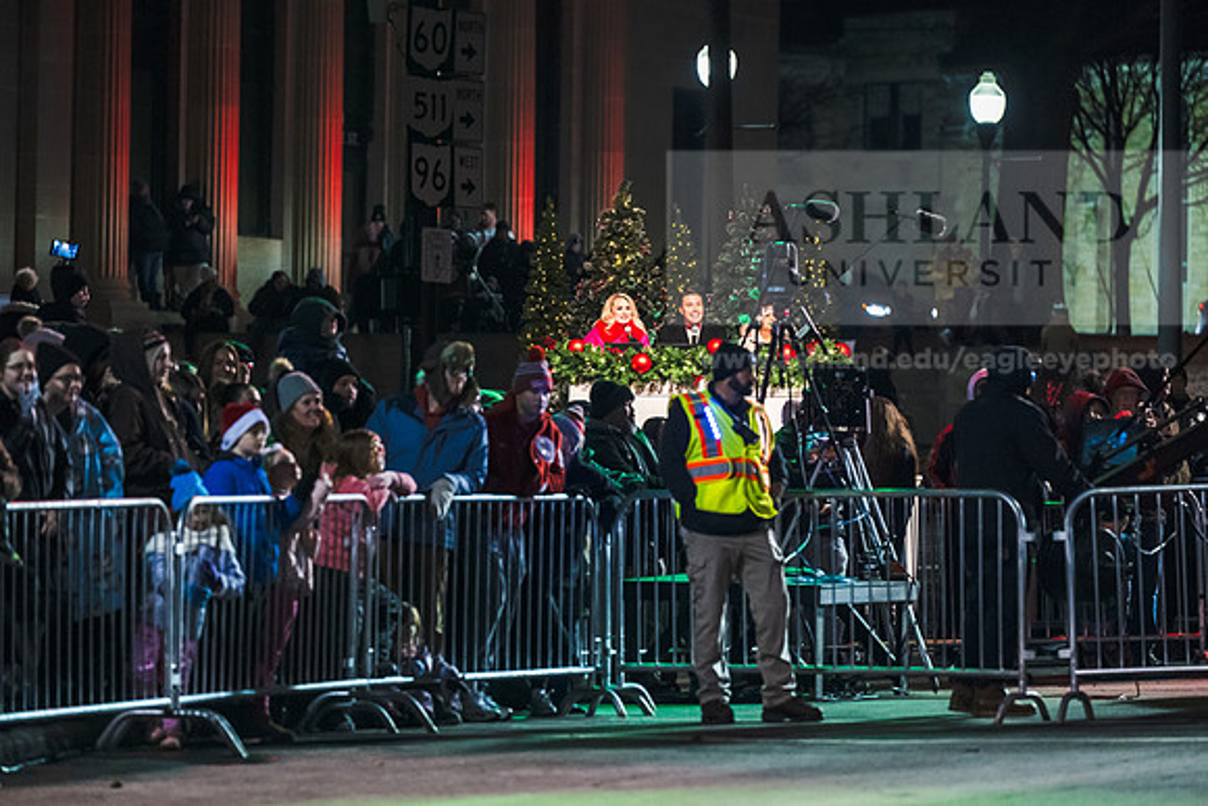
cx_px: 604
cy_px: 403
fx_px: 6712
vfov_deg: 6.9
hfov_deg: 10.3
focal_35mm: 200
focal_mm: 200
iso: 4000
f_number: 3.5
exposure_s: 1/400
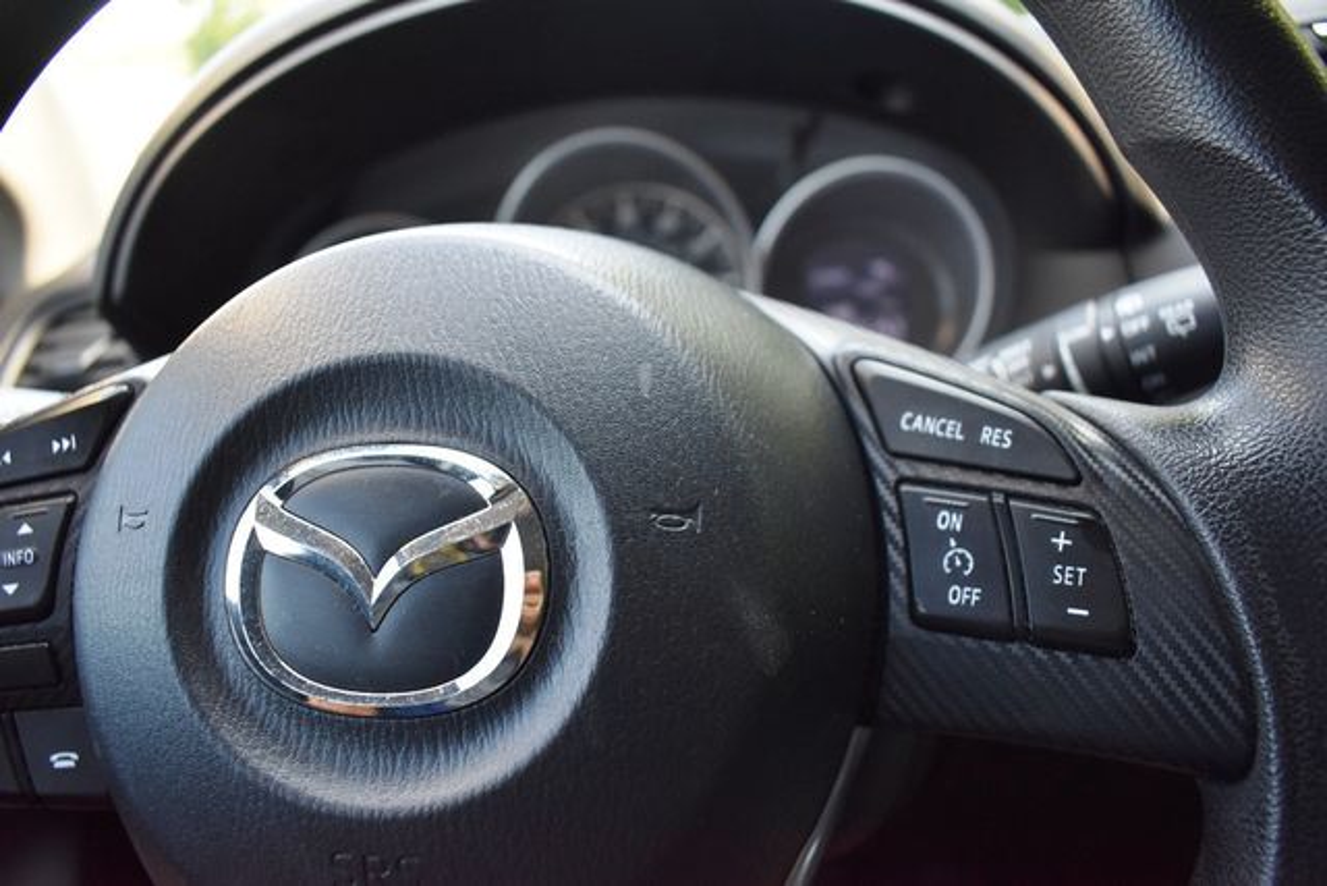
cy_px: 443
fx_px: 995
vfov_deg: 48.0
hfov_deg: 67.4
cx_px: 664
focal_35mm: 27
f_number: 3.5
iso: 800
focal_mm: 18
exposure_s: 1/160
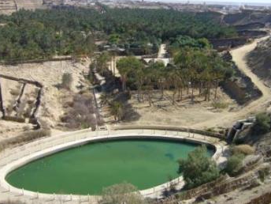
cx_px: 126
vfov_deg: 35.1
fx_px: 321
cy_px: 87
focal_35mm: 41
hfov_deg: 45.7
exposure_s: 1/500
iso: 100
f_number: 5.6
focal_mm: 5.8
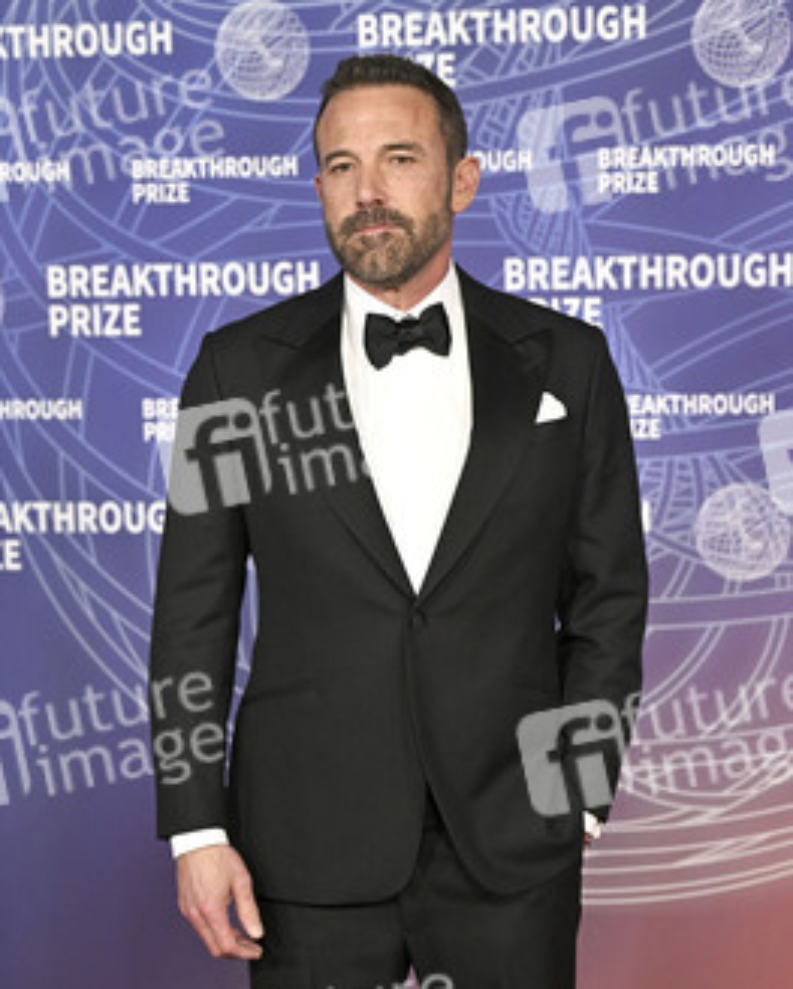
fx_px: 2344
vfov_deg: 23.8
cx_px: 398
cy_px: 594
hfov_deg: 19.2
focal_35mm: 80
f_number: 4
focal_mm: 70
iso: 2000
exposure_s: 1/320
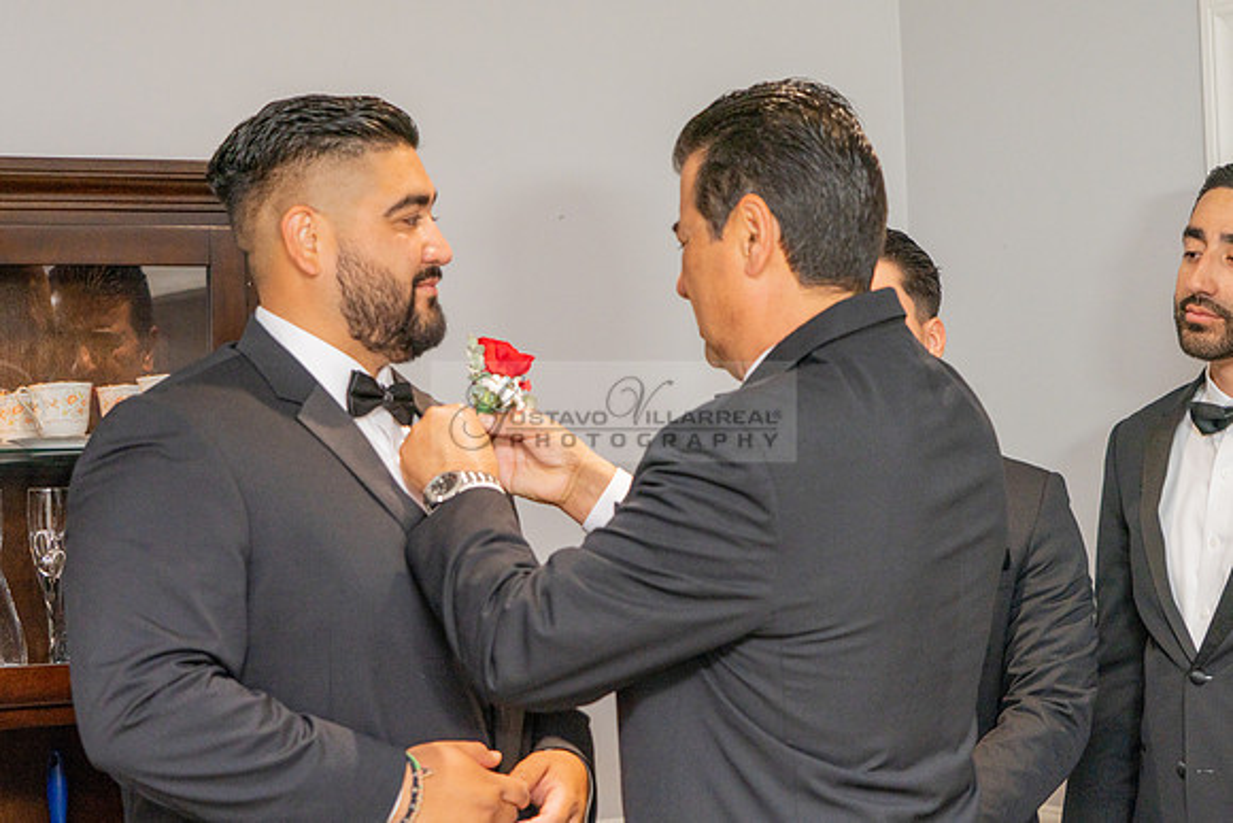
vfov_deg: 17.9
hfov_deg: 26.5
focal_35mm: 76
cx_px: 520
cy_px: 347
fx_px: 2614
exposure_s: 1/160
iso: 640
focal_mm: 66
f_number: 5
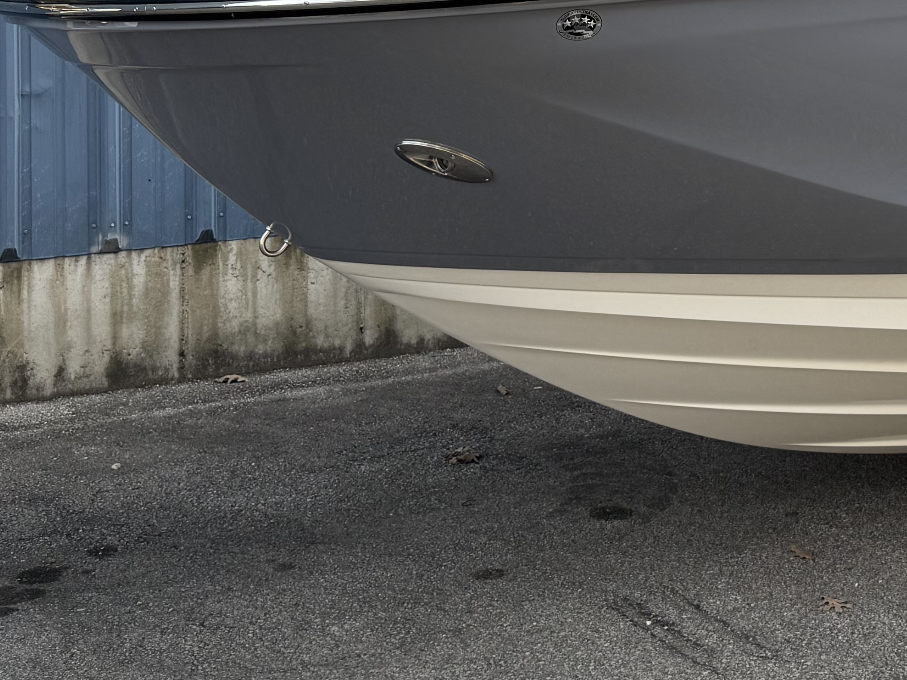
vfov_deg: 21.7
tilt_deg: +1.1
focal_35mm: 65
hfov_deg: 27.3
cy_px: -25
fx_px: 1703
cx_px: 1002
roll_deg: -0.5
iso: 80
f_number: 1.78
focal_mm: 6.76
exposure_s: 1/853
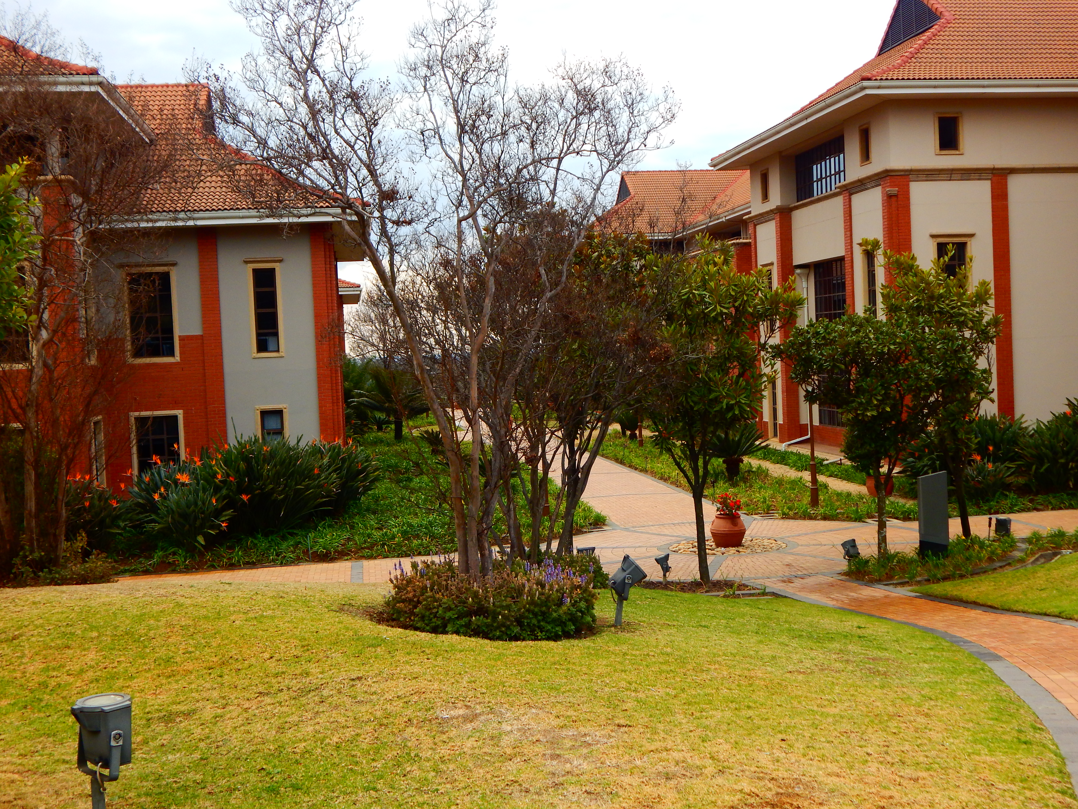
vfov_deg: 33.6
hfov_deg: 43.9
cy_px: 404
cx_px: 539
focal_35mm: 43
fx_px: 1339
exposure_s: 1/320
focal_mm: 7.7
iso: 125
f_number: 3.6
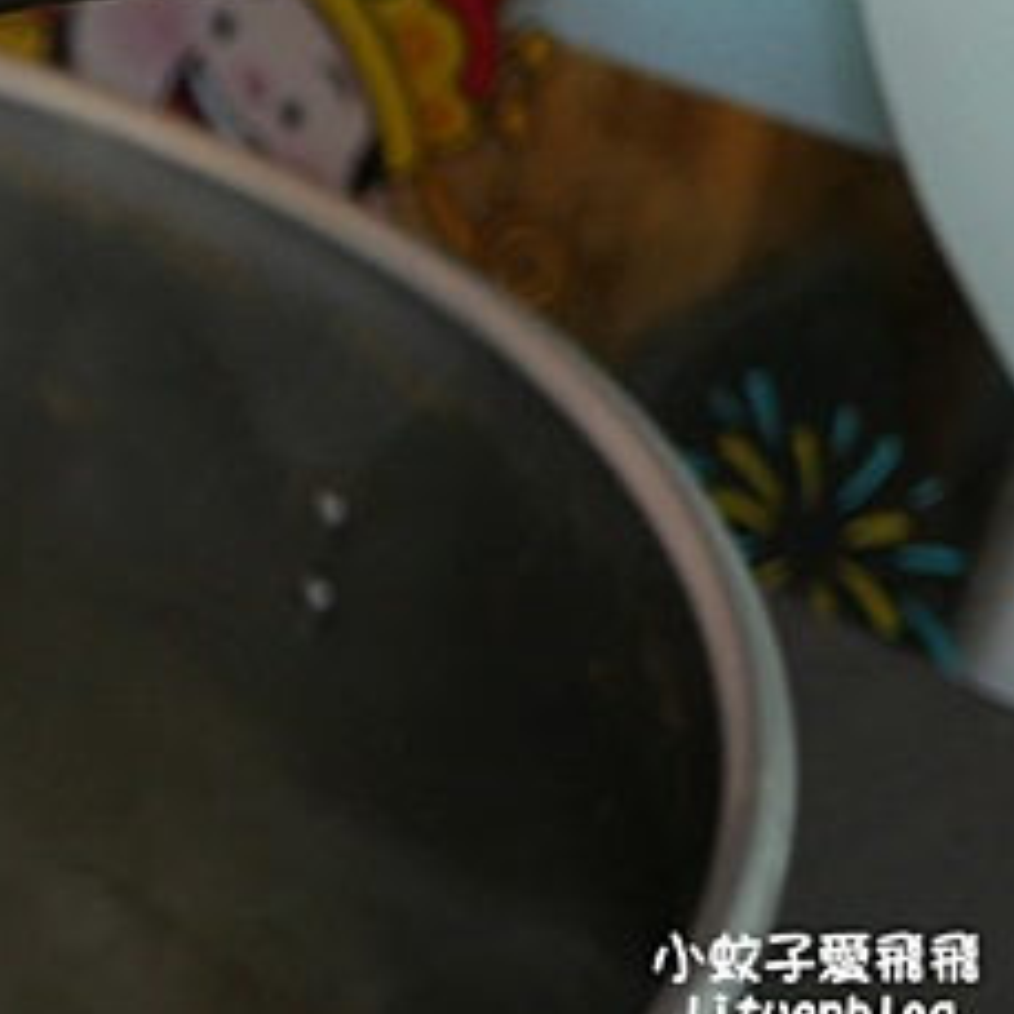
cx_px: -881
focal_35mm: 108
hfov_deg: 14.1
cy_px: 1069
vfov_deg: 15.7
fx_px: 3579
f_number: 2.5
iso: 400
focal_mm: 14
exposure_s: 1/60
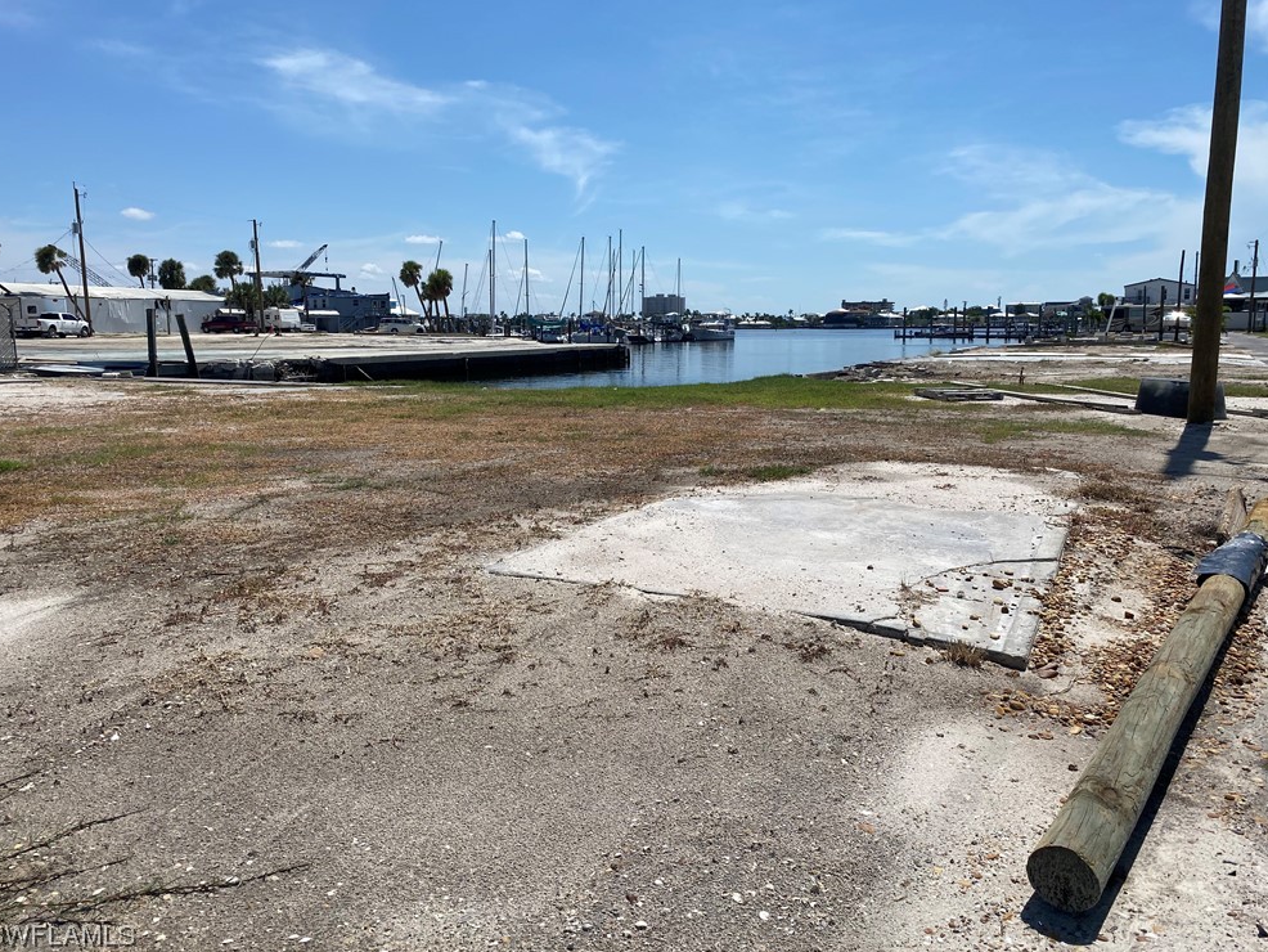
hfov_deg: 65.3
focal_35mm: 27
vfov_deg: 51.4
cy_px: 463
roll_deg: -1.0
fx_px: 989
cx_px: 638
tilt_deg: -8.2
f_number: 1.8
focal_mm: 4.25
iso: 32
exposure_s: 1/6410
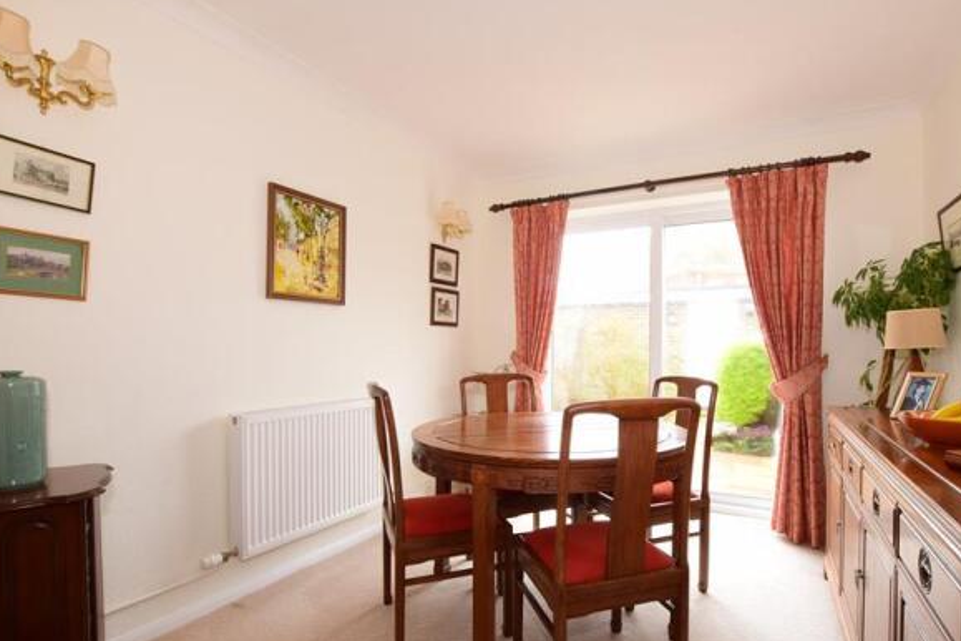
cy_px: 348
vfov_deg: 70.3
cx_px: 518
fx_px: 454
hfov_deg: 93.1
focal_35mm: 17
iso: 400
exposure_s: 1/2
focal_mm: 10
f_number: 22
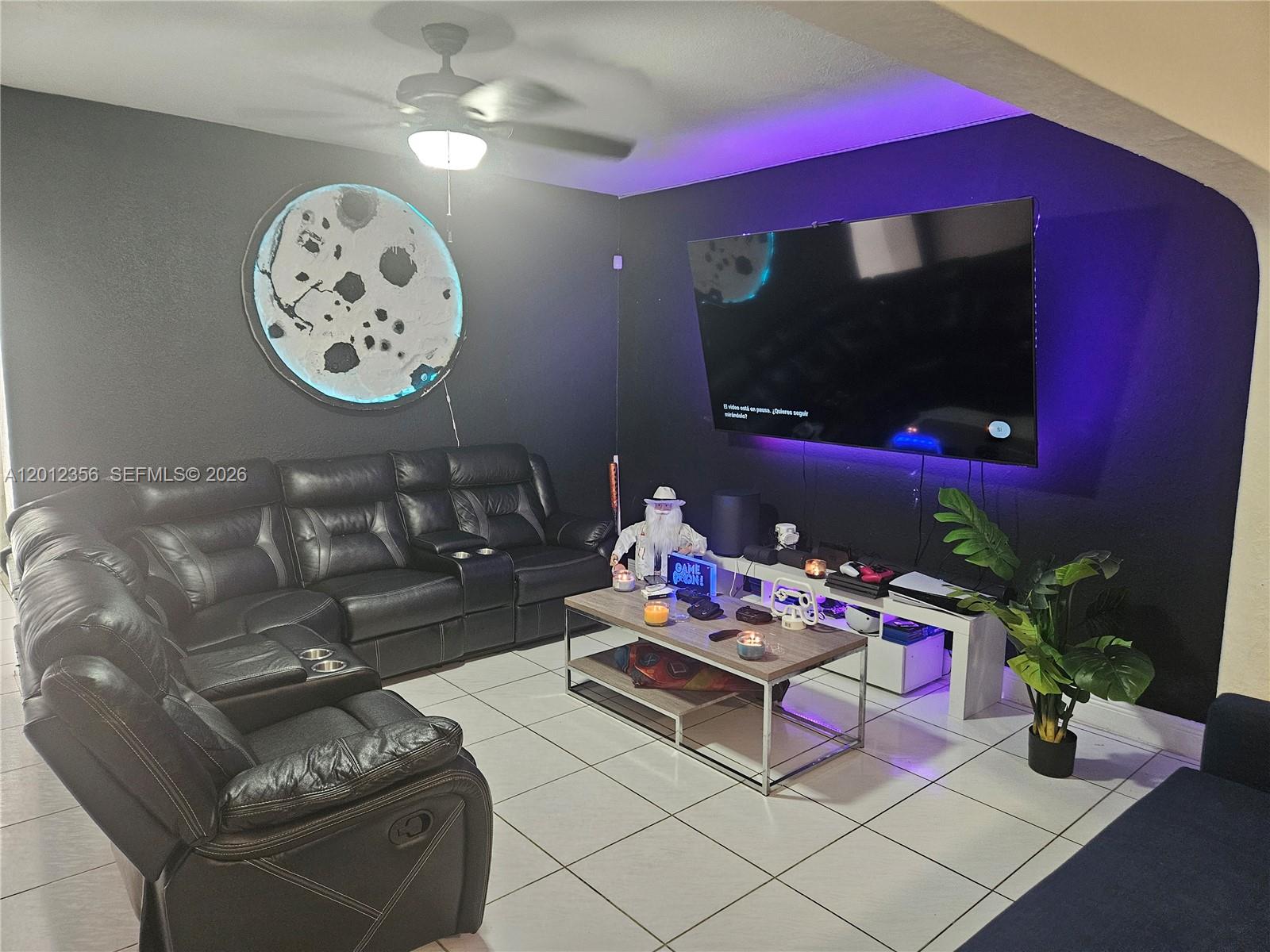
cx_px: 635
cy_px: 476
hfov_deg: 73.9
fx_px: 844
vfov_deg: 58.9
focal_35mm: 23
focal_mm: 5.4
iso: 500
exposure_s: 1/60
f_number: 1.8
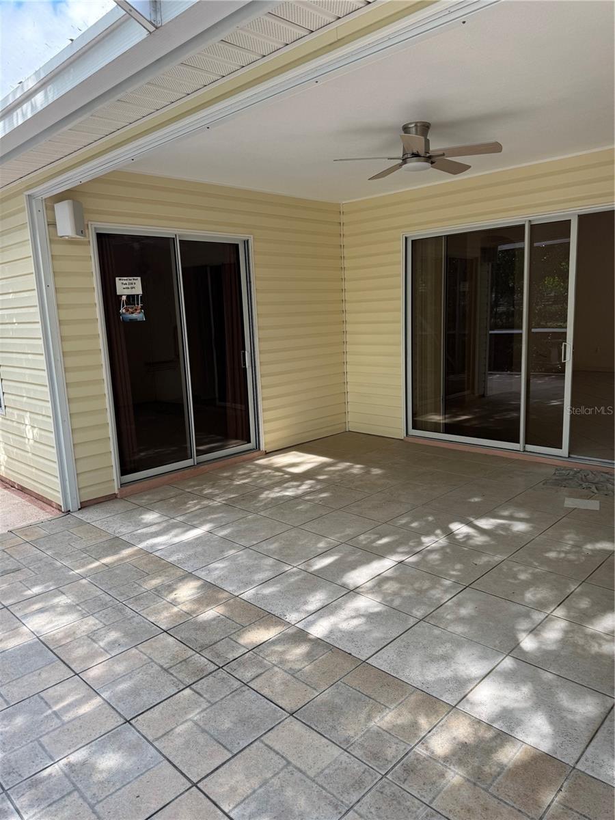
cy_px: 410
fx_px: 569
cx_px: 308
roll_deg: +2.6
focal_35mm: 24
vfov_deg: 71.6
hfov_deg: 56.8
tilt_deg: -10.9
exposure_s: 1/172
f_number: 1.78
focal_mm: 6.76
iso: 64
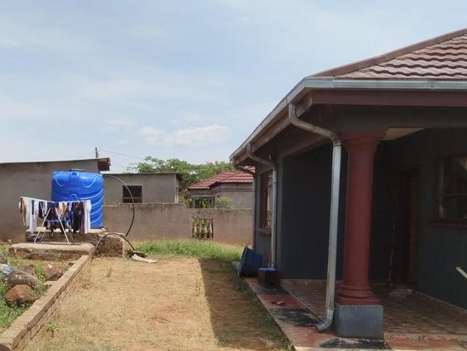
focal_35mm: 38
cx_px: 169
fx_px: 513
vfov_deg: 37.3
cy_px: 237
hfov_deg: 48.4
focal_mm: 4.95
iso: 100
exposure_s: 1/1117
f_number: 1.9
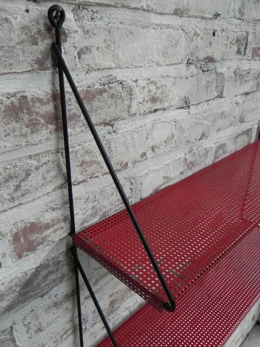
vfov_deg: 61.7
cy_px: 174
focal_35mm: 29
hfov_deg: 48.2
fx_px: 290
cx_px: 130
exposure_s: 1/50.7
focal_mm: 5.2
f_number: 2.8
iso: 160
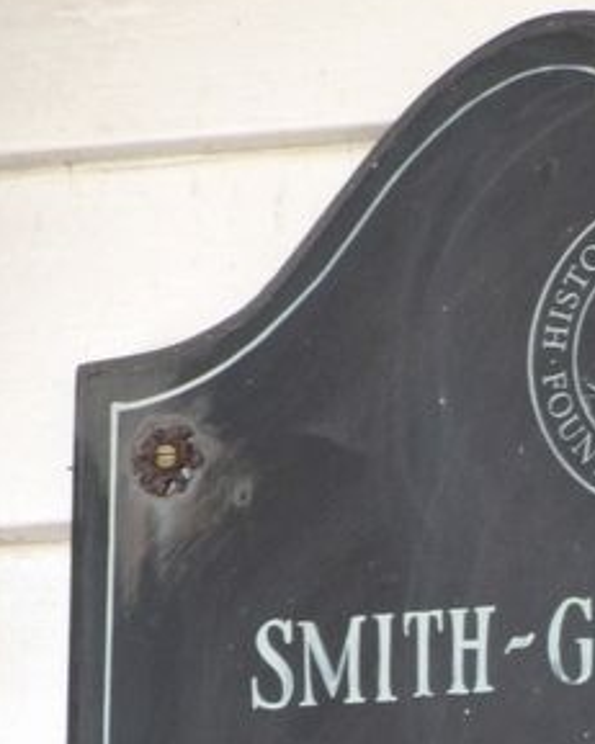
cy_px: 911
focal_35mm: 1632
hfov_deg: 0.9
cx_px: 680
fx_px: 35943
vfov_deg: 1.2
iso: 249
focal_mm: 108.3
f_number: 4.2
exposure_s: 1/50
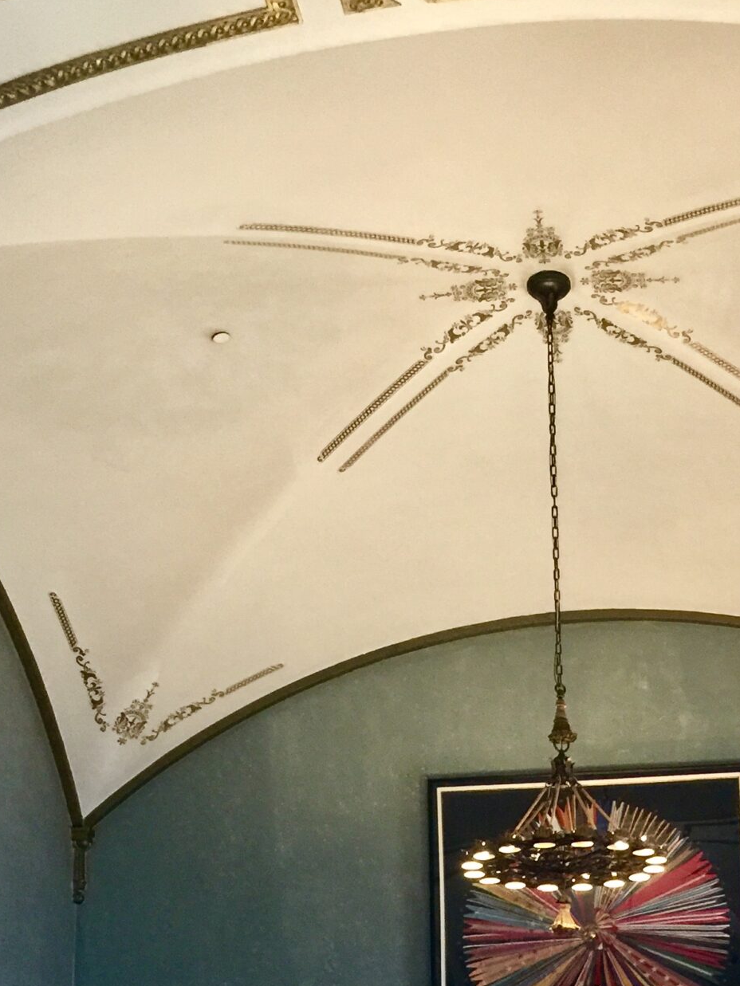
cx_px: 540
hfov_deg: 24.2
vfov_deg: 30.2
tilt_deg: +11.5
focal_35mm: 60
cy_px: 964
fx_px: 1710
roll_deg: +1.0
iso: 125
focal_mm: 4.15
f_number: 2.2
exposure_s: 1/8
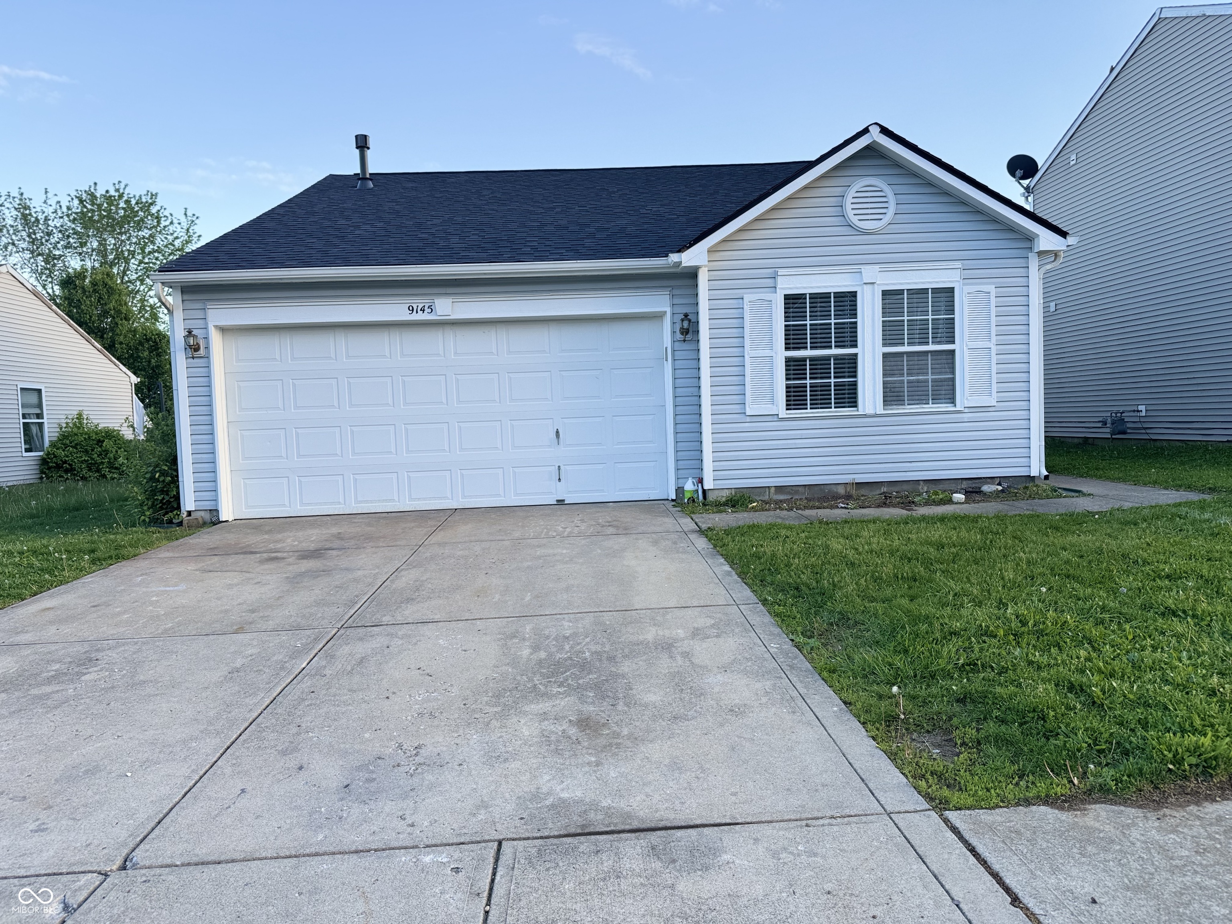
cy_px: 462
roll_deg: +2.5
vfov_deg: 56.8
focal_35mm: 24
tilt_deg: -3.3
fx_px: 854
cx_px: 616
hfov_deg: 71.6
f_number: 1.78
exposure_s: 1/572
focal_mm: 6.76
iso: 80
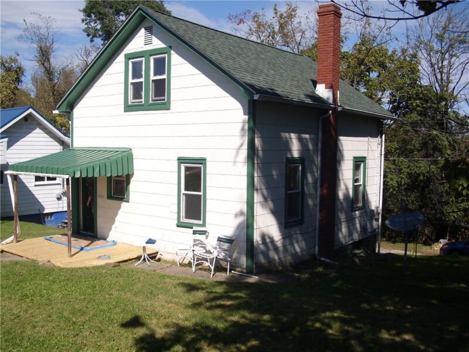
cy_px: 176
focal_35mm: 36
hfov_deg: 51.4
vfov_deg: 39.7
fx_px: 488
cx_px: 234
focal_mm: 6.3
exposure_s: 1/200
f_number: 7.8
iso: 80
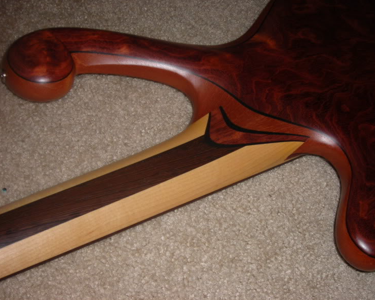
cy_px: 148
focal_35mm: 50
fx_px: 555
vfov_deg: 30.2
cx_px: 194
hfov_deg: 37.3
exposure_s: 1/60.1
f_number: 3.4
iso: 50
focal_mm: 7.8
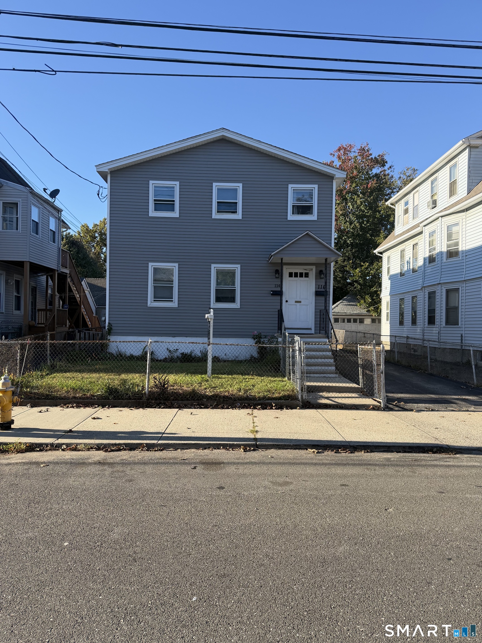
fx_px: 446
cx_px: 241
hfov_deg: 56.8
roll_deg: -0.4
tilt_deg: +0.0
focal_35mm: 24
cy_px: 322
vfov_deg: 71.6
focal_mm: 6.76
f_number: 1.78
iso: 100
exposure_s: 1/2232
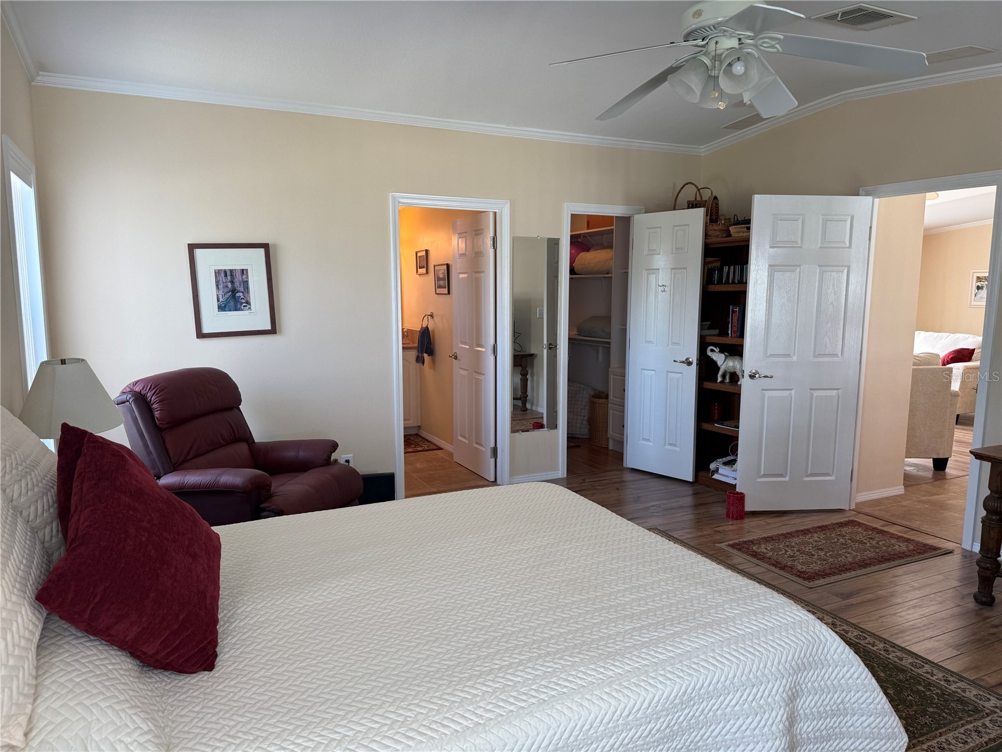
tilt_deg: -7.8
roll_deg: -1.0
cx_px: 501
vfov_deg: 56.8
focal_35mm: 24
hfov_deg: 71.6
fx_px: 695
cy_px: 376
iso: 80
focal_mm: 6.76
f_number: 1.78
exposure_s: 1/120
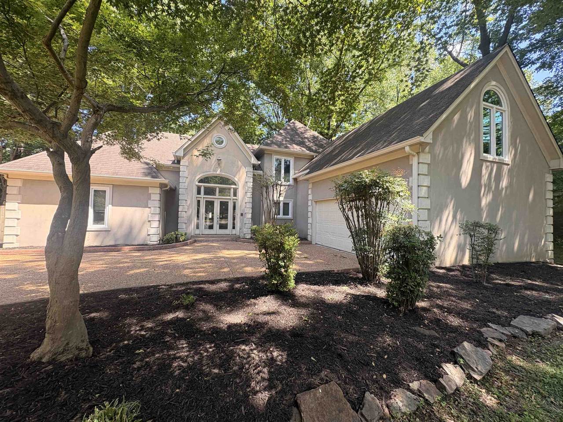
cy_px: 211
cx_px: 282
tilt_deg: +2.0
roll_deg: -1.0
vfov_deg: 85.7
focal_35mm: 14
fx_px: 228
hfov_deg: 102.1
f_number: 2.2
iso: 40
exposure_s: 1/184
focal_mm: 2.22
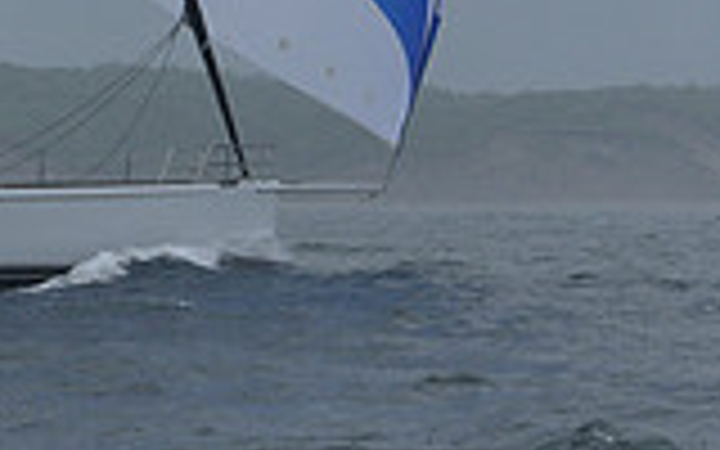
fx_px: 5946
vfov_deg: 4.2
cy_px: -824
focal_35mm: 303
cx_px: -38
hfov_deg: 6.9
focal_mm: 82
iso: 320
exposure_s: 1/1000
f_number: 8
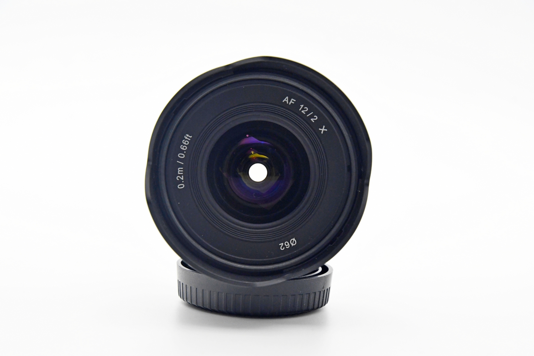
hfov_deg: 17.1
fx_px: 1780
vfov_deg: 11.4
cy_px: 178
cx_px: 267
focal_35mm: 120
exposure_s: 1/160
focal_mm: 80
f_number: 8
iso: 1600
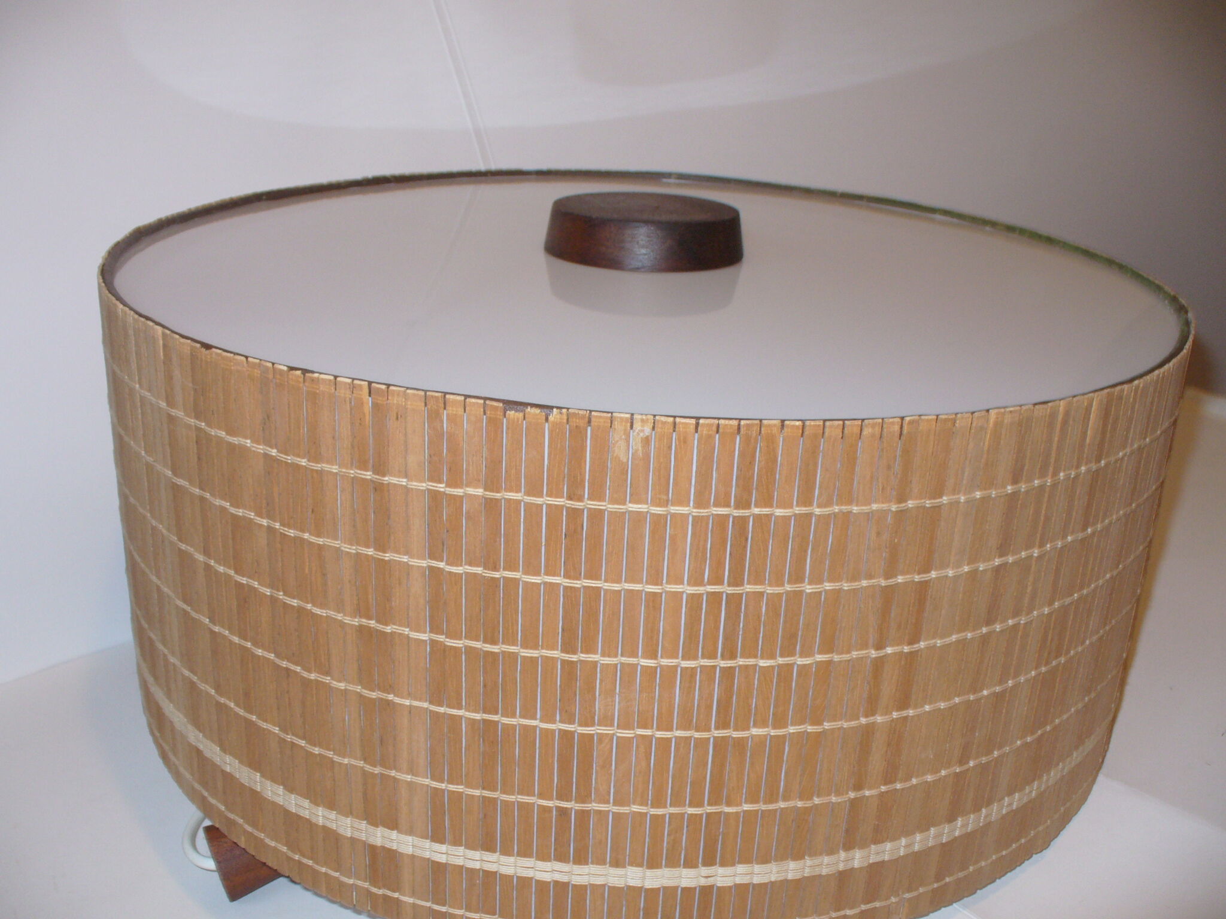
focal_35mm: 37
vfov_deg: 38.7
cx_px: 613
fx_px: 1310
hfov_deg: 50.1
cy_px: 460
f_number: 2.8
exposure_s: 1/8
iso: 100
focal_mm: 6.1
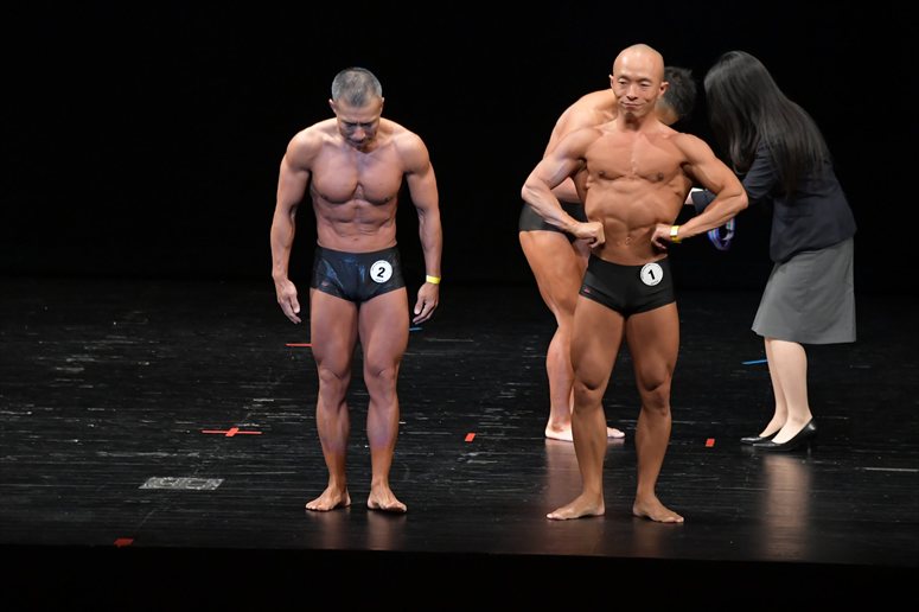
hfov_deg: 8.6
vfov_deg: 5.7
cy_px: 306
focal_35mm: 240
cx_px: 460
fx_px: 6124
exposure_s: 1/400
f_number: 5.6
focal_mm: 160
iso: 3200
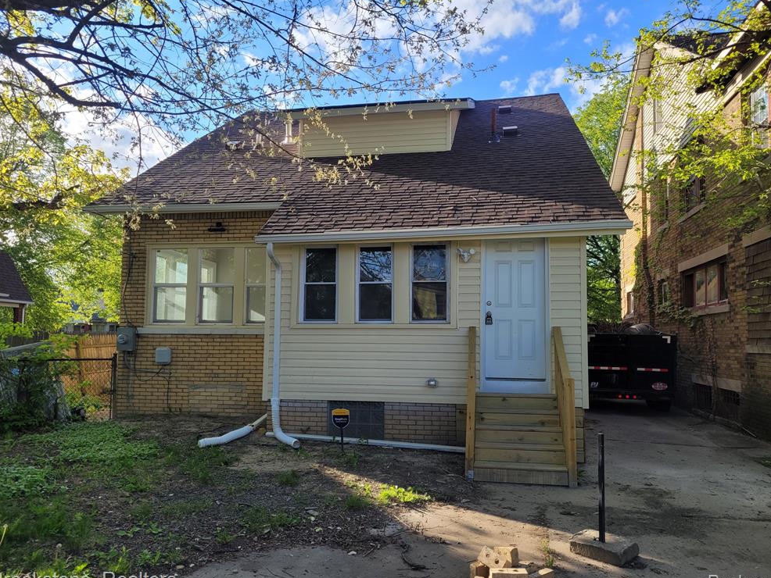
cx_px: 387
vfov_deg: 51.4
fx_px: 602
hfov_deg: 65.3
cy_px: 294
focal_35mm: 27
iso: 40
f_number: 1.8
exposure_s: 1/912
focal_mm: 5.4
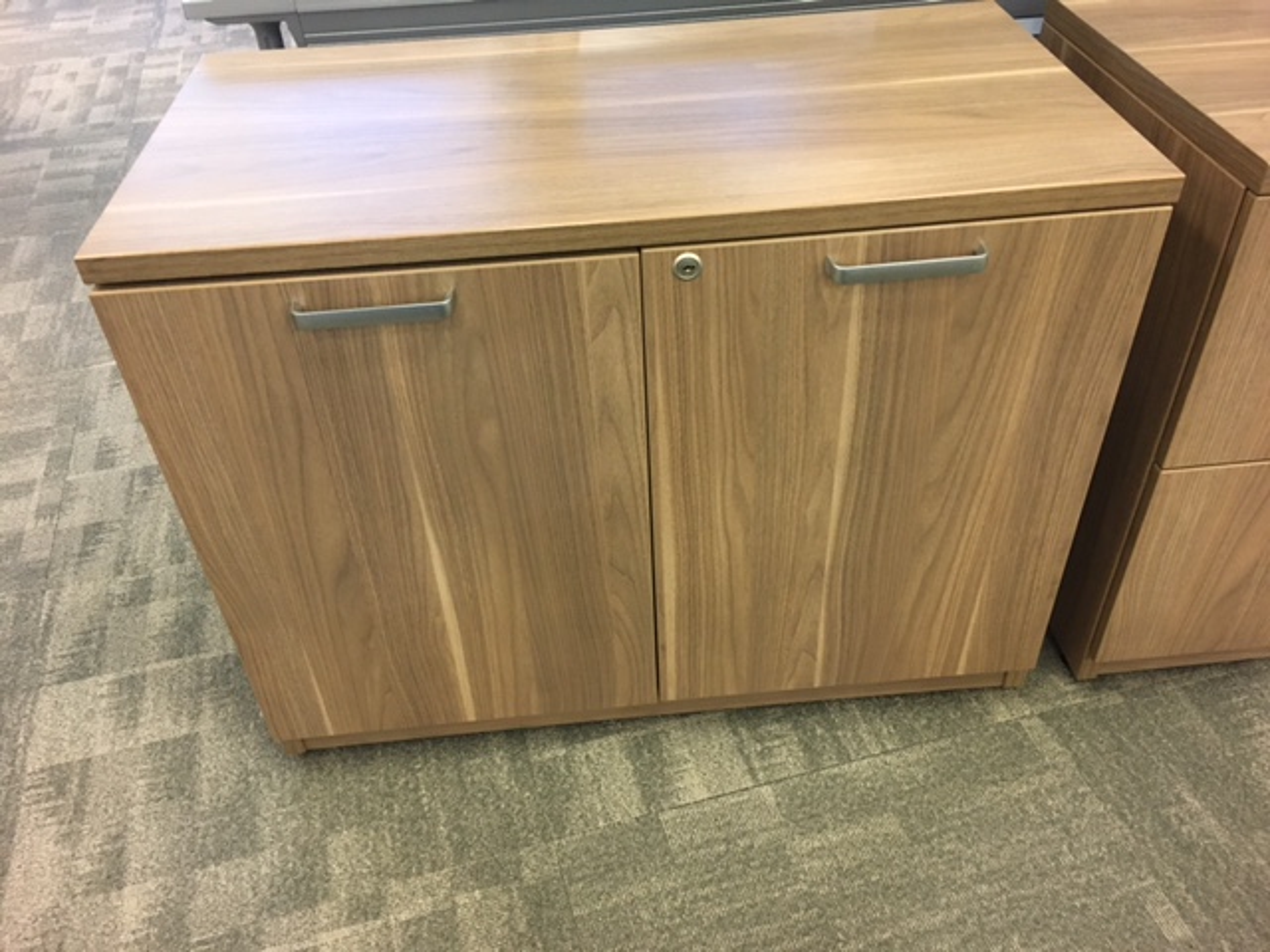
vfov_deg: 48.2
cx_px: 635
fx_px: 1064
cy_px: 476
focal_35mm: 29
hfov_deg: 61.7
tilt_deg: -38.8
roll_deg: +1.7
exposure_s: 1/24
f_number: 2.2
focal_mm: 4.15
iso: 200
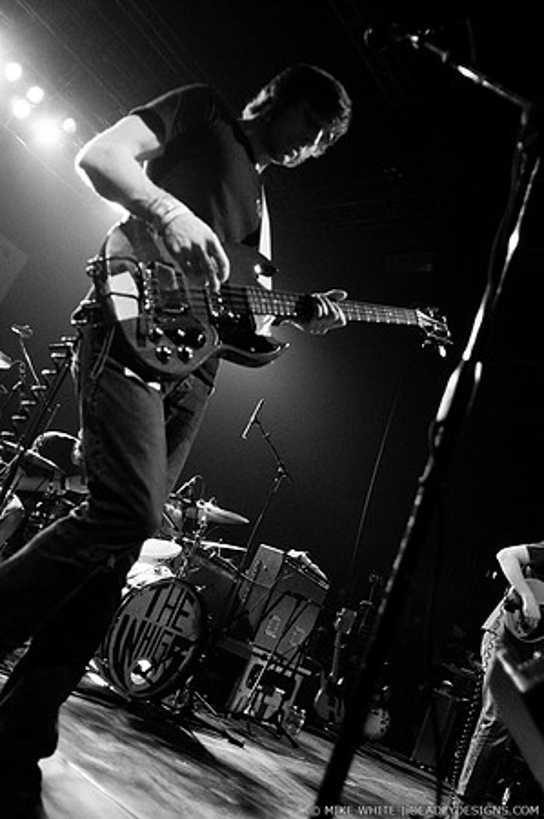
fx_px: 682
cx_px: 272
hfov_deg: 43.5
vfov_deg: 62.0
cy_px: 410
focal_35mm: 30
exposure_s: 1/160
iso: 640
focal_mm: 20
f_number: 2.8
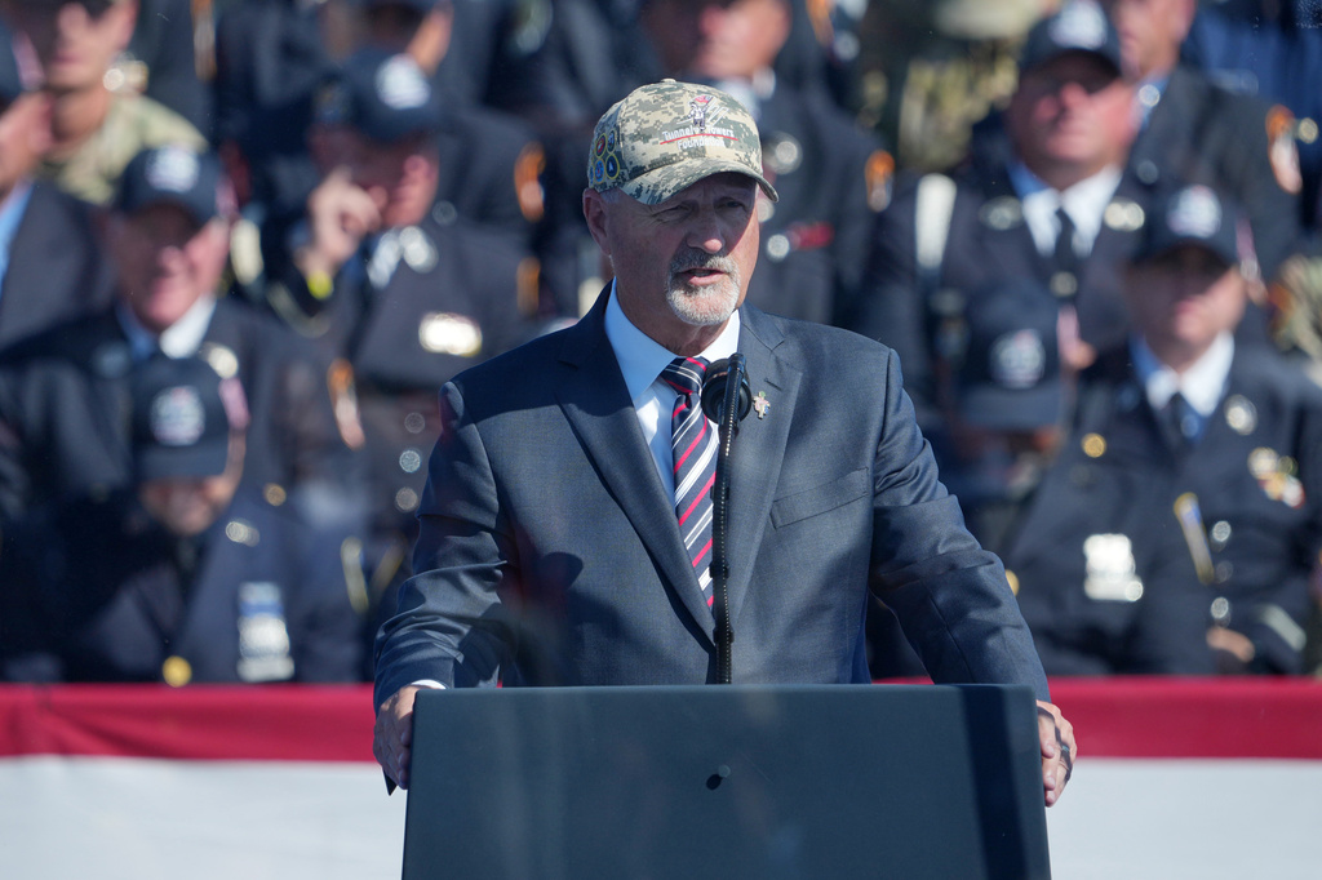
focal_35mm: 793
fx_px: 29110
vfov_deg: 1.7
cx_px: 661
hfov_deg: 2.6
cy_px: 440
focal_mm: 529
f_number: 6.3
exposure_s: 1/800
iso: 200
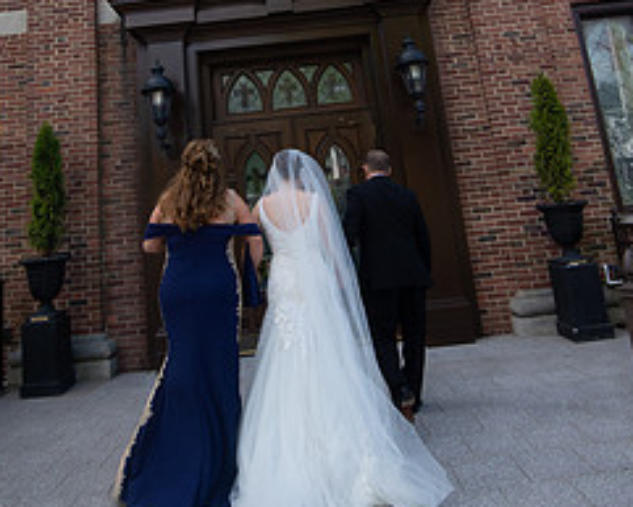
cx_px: 298
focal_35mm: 28
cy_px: 102
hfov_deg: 62.1
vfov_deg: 48.7
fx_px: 525
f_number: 4
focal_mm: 16
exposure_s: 1/1250
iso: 400
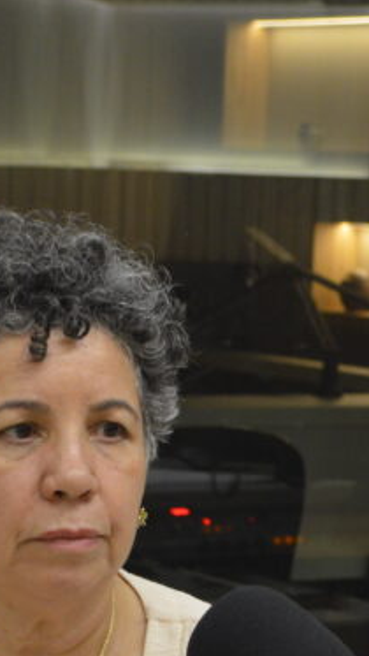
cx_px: 118
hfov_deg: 7.8
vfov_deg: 13.8
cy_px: 483
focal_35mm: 155
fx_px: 2694
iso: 1250
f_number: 5
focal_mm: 36
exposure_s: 1/60
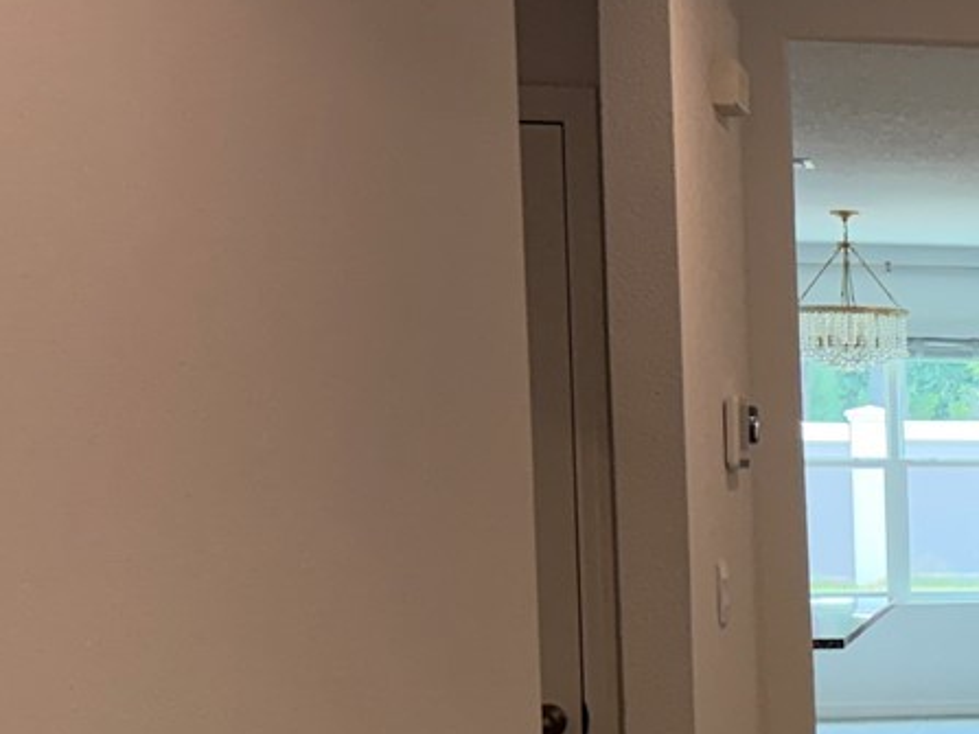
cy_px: 655
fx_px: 2432
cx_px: 1612
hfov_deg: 19.0
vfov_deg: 16.9
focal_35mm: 86
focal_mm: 6.76
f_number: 1.78
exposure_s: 1/177
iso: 200
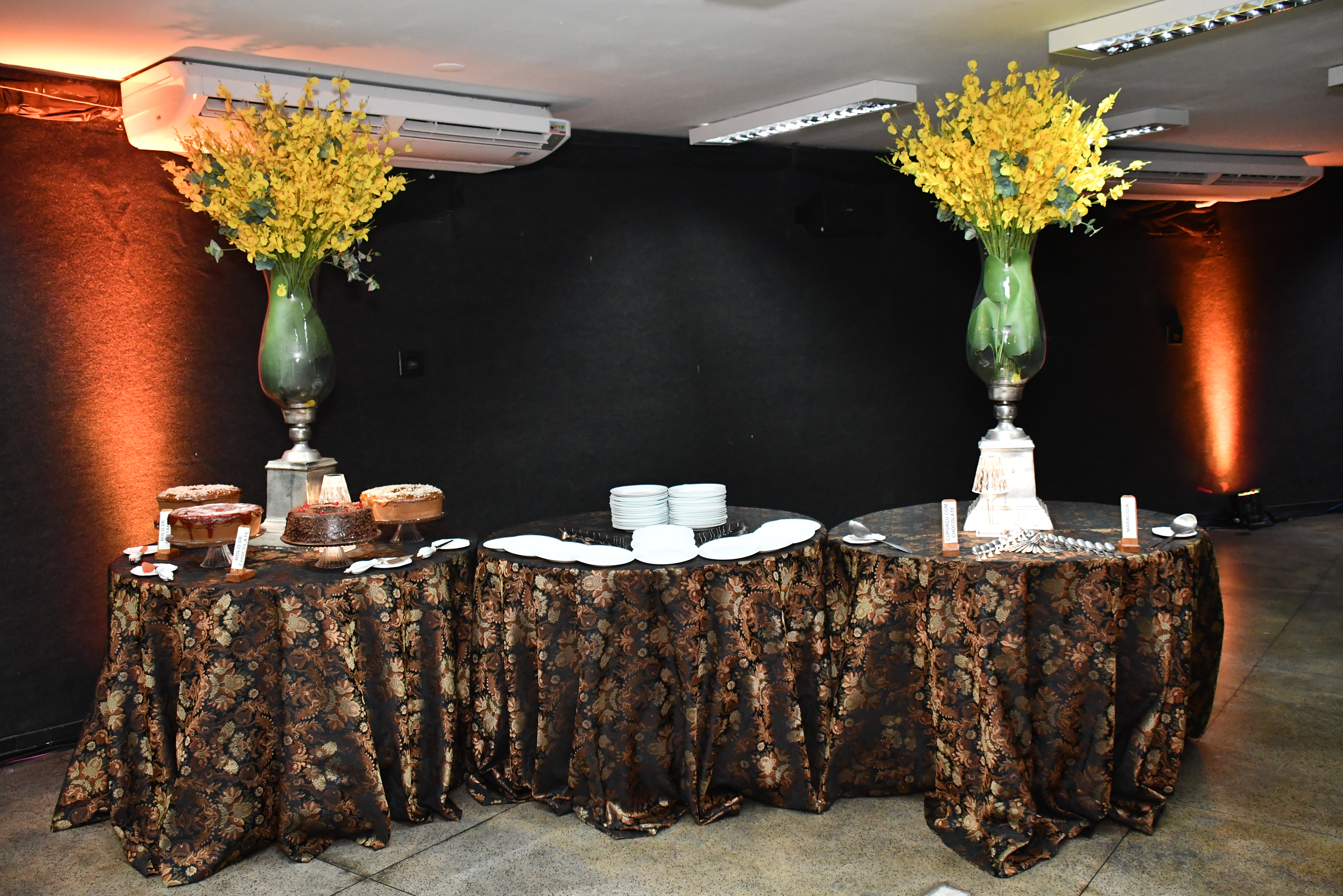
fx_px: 1156
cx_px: 672
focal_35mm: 31
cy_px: 448
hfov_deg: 60.3
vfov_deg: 42.3
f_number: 3.8
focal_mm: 21
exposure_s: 1/125
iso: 2500
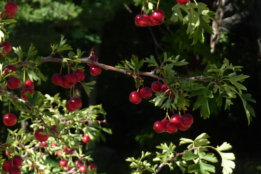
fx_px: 1515
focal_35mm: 209
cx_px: -159
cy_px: -66
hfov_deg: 9.5
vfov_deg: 6.5
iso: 80
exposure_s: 1/250
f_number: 3.9
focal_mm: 9.7
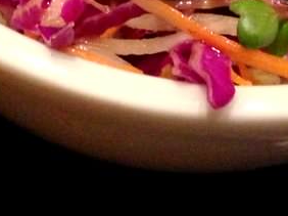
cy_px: -135
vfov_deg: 11.7
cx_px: 198
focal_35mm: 120
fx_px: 998
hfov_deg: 16.4
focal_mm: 4.13
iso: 640
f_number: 2.4
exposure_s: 1/15
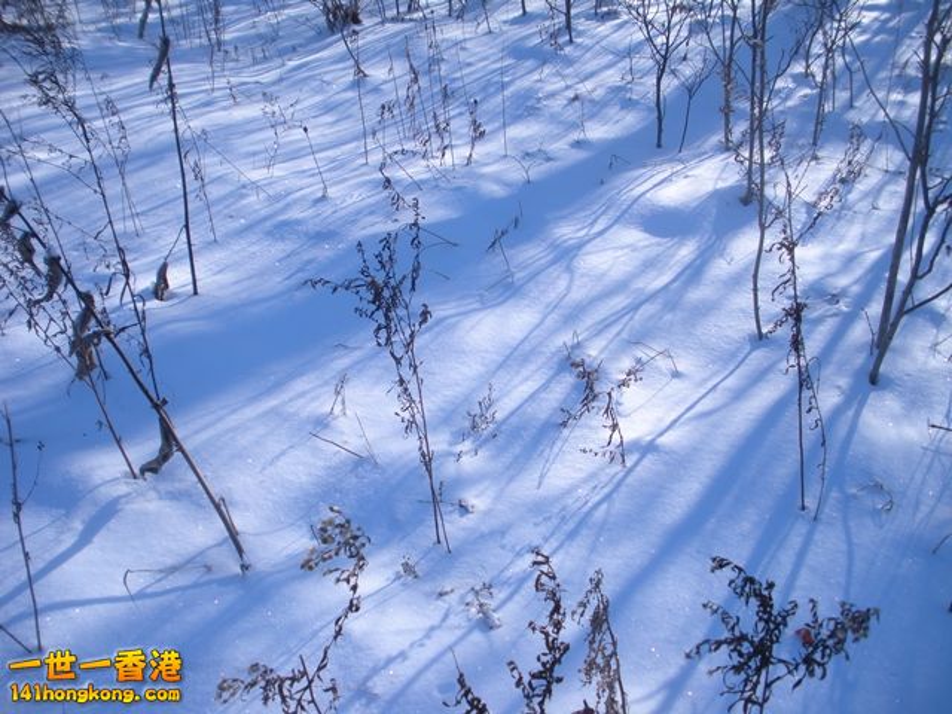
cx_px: 476
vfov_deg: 39.7
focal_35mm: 36
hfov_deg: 51.4
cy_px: 357
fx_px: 990
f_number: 3.5
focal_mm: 6.3
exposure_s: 1/540
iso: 64
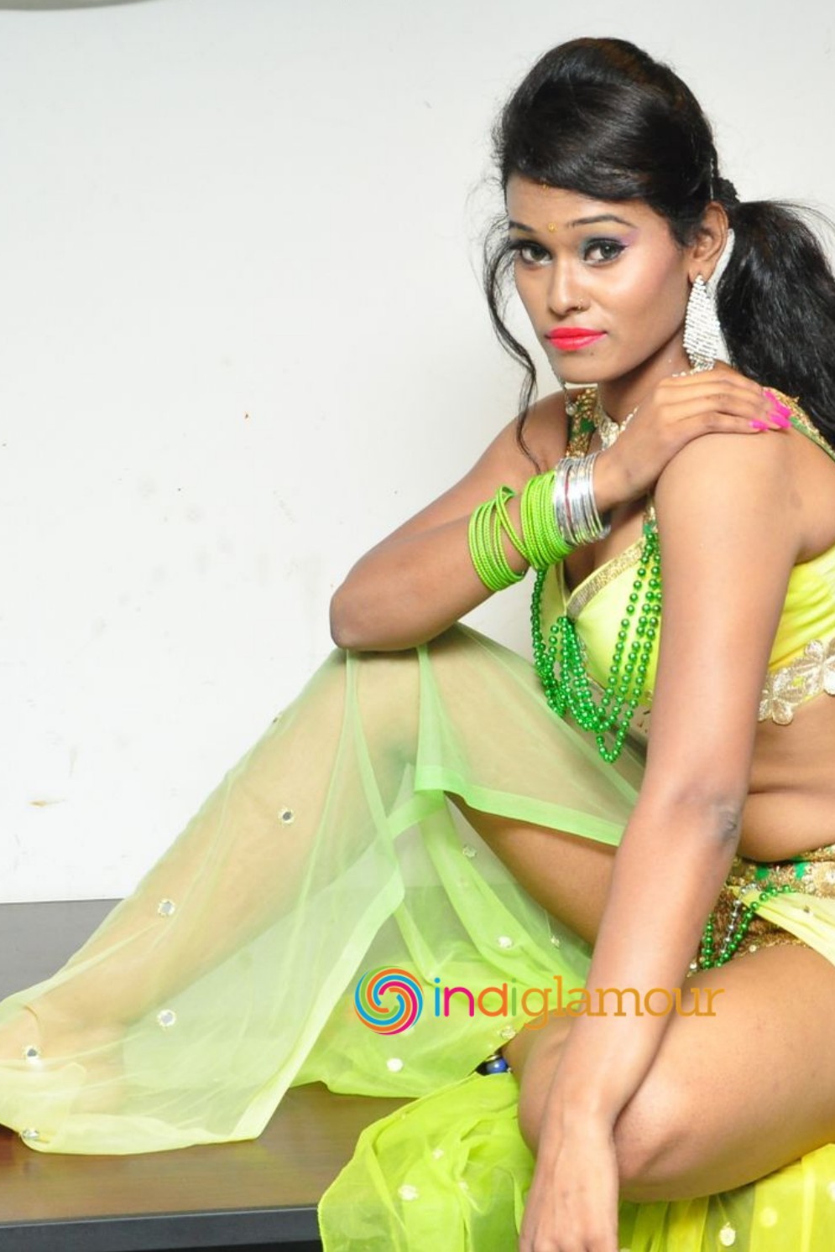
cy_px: 624
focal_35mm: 68
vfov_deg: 29.7
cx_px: 539
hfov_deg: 20.0
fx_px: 2366
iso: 1600
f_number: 8
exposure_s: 1/125
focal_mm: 30
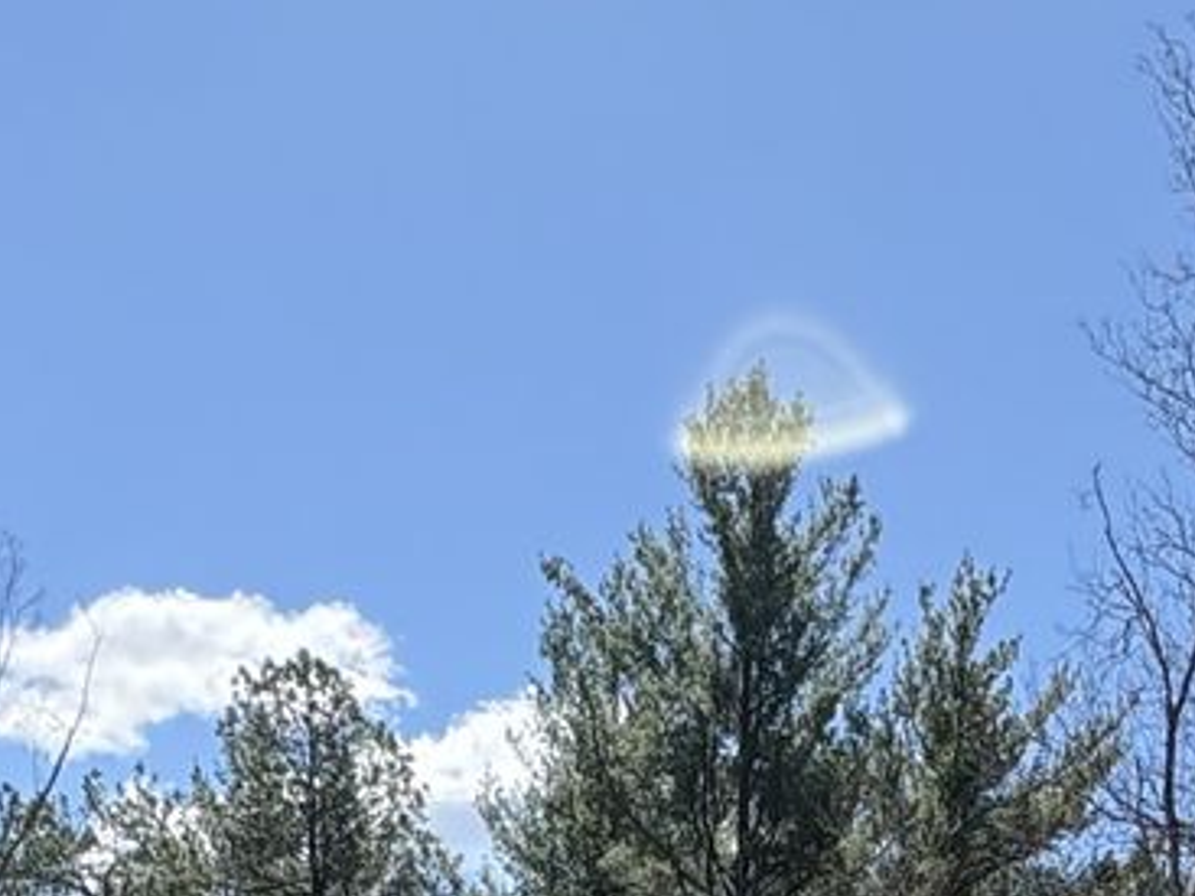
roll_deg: -1.6
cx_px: 961
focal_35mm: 61
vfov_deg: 17.0
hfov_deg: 30.9
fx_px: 2105
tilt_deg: -8.3
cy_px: 1834
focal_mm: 2.22
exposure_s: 1/796
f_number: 2.2
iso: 40
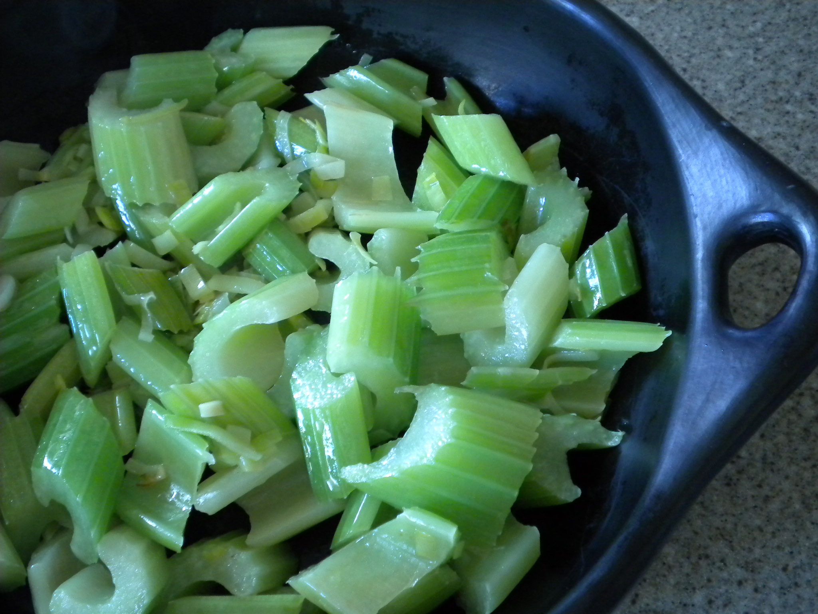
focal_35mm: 41
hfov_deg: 45.8
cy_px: 307
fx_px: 969
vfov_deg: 35.1
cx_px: 409
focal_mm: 7.4
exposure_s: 1/28
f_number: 3.5
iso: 400
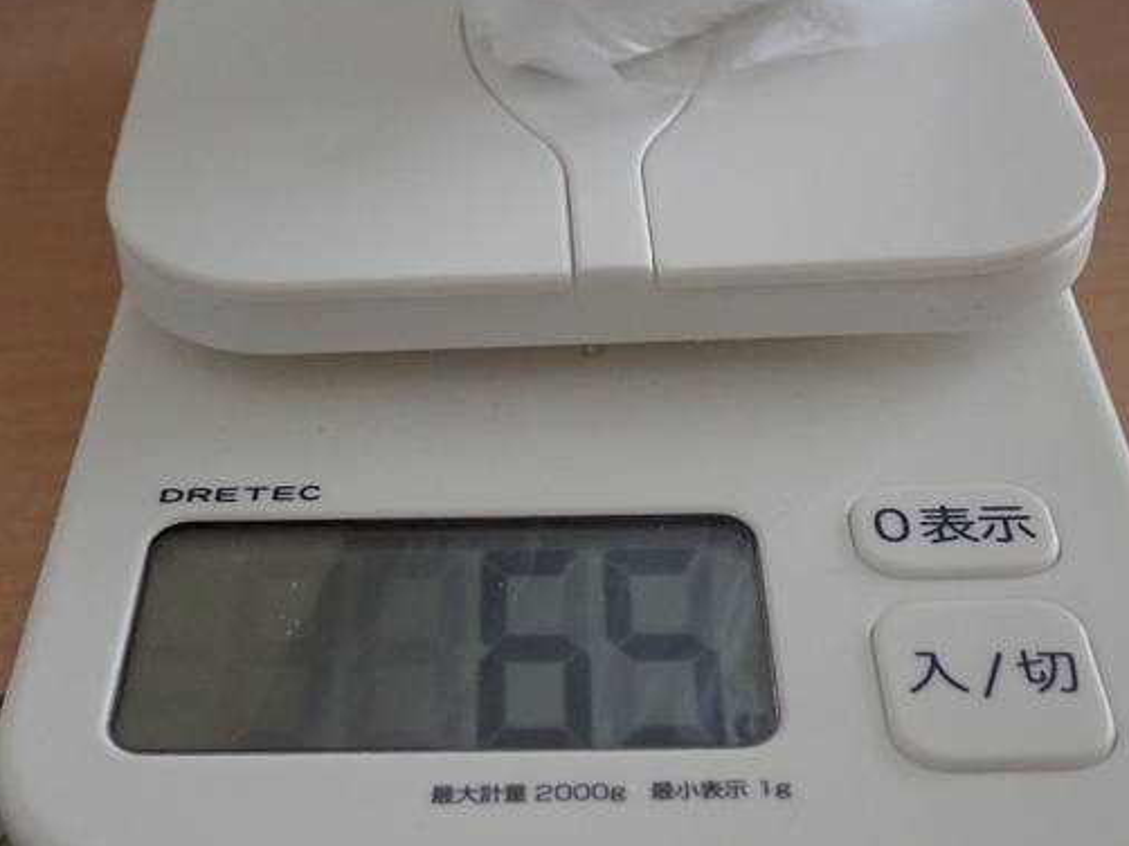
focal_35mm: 55
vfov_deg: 26.5
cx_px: 529
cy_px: 369
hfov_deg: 34.9
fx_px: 1793
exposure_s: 1/80
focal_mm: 8.41
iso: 800
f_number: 3.1
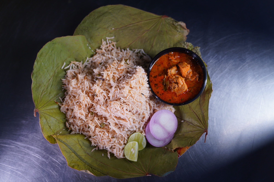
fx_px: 327
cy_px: 91
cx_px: 137
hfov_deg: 45.4
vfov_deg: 31.2
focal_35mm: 43
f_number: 2.8
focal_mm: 43
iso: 200
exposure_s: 1/200
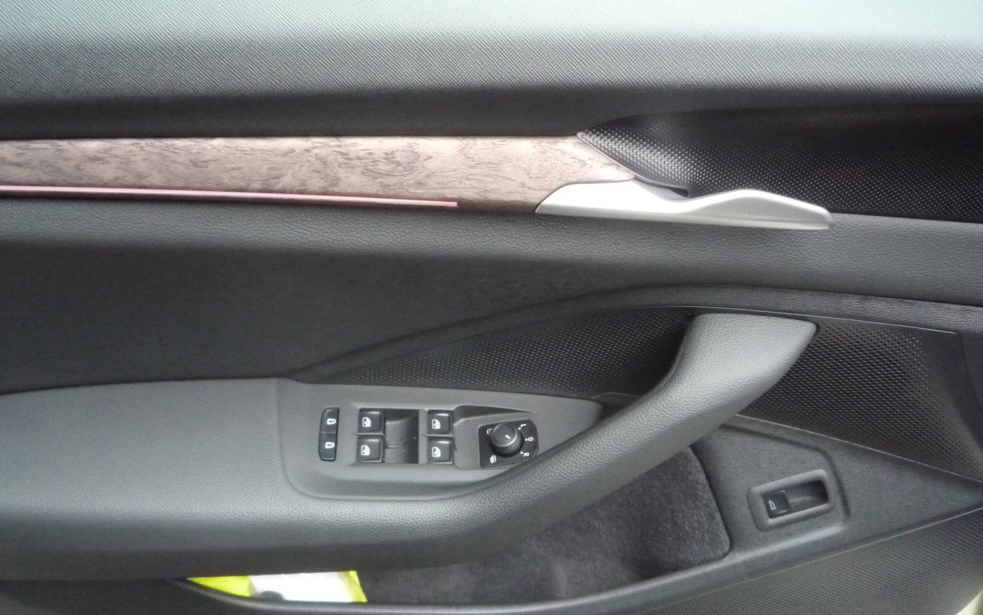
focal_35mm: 32
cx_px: 494
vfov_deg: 39.4
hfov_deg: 59.7
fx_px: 857
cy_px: 314
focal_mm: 5.2
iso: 800
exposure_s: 1/30
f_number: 3.3
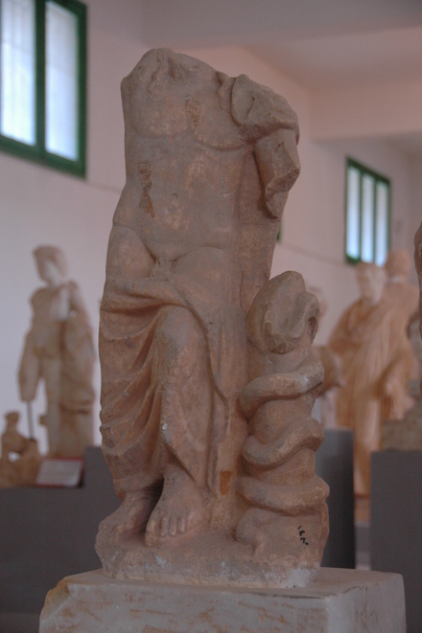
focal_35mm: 78
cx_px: 211
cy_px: 316
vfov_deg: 26.0
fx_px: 1373
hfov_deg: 17.5
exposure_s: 1/40
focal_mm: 52
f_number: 4.8
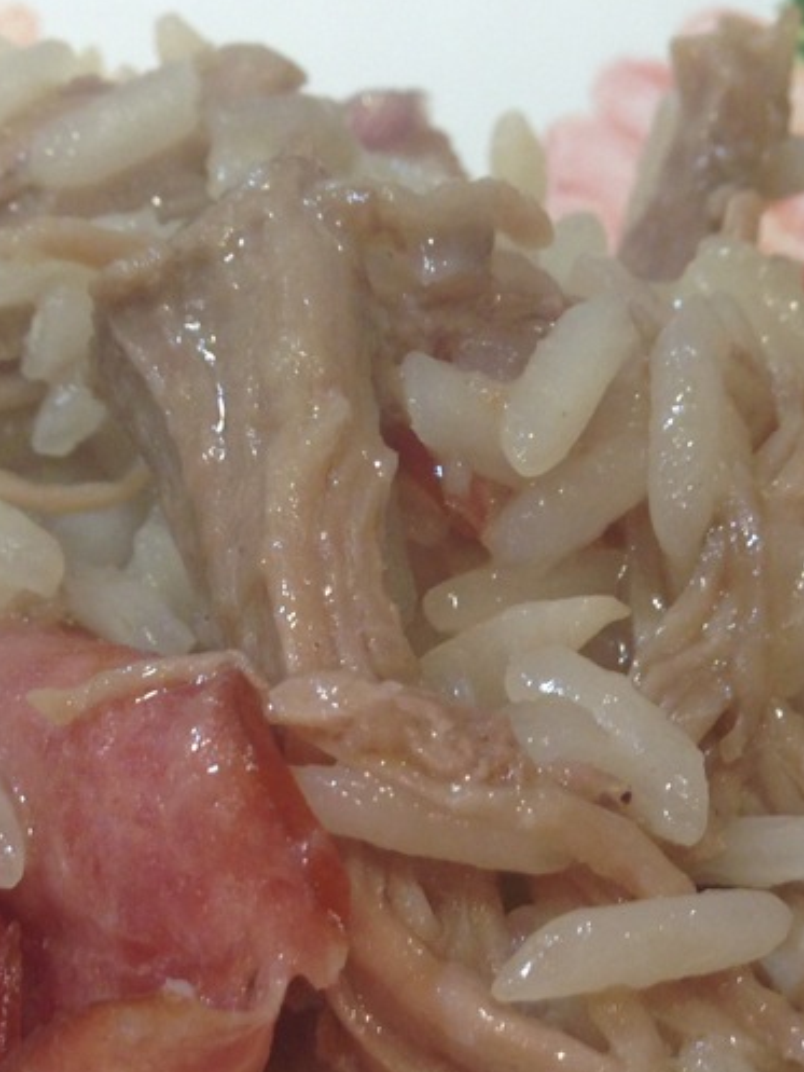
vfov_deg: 22.4
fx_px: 2631
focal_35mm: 85
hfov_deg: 17.3
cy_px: 984
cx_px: 511
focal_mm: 4.12
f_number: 2.4
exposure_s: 1/20
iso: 64
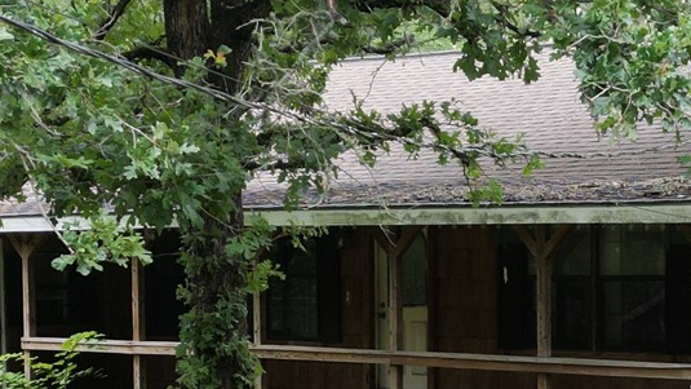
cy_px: 421
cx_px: 623
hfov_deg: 20.9
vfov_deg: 11.9
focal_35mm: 100
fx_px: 1832
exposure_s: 1/640
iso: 200
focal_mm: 6.72
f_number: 1.7
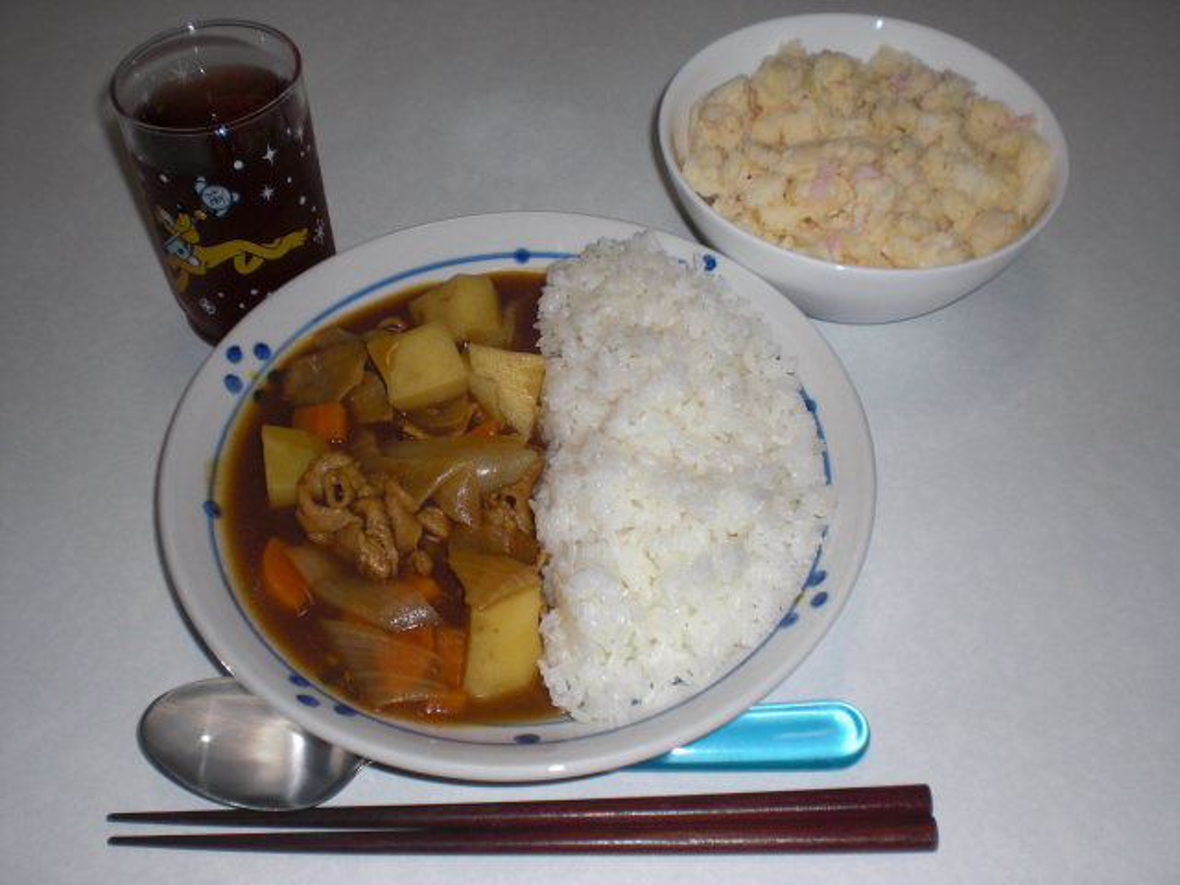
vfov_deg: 37.7
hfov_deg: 49.0
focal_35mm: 38
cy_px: 442
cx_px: 590
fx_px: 1295
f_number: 3.1
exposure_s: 1/60
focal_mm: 6.3
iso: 64
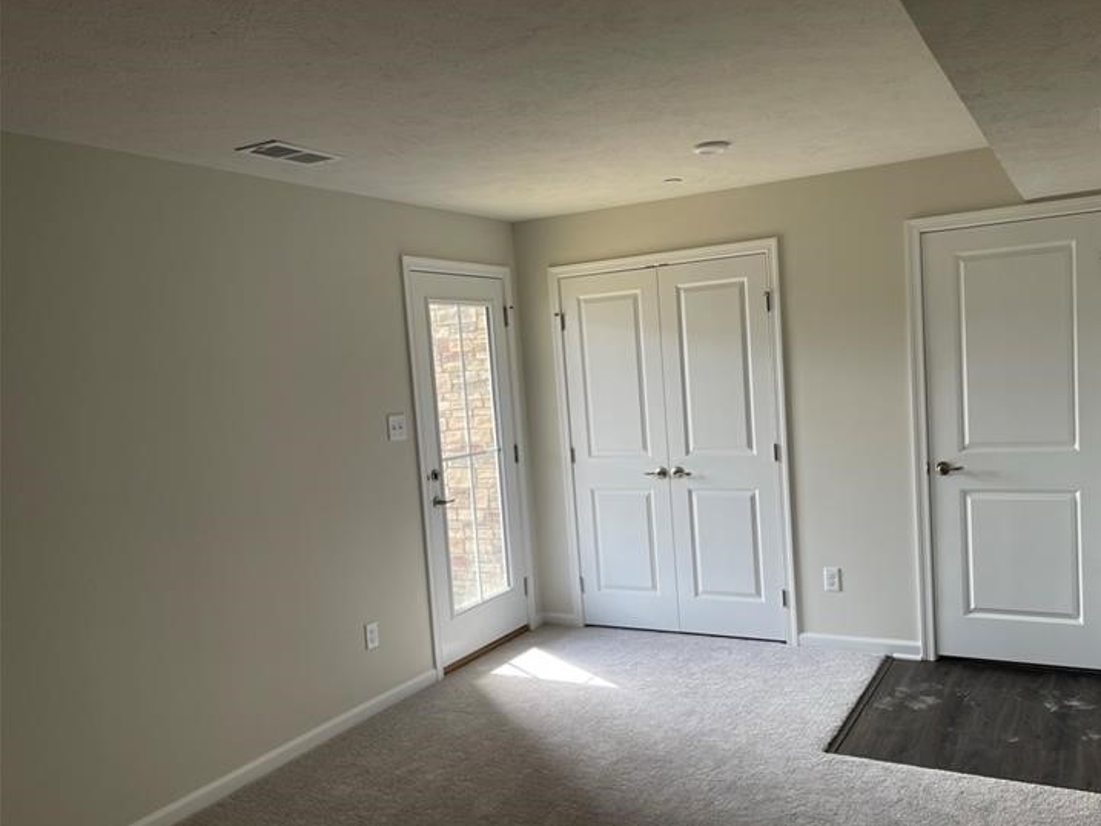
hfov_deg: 61.5
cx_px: 613
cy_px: 438
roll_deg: +2.9
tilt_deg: -7.8
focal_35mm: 29
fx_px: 923
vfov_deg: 48.2
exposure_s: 1/121
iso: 32
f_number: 1.6
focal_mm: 5.1
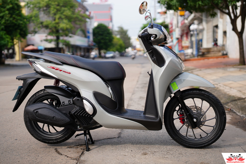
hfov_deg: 39.6
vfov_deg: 27.0
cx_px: 123
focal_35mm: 50
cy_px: 82
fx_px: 342
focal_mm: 50
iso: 200
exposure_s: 1/4000
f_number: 1.8
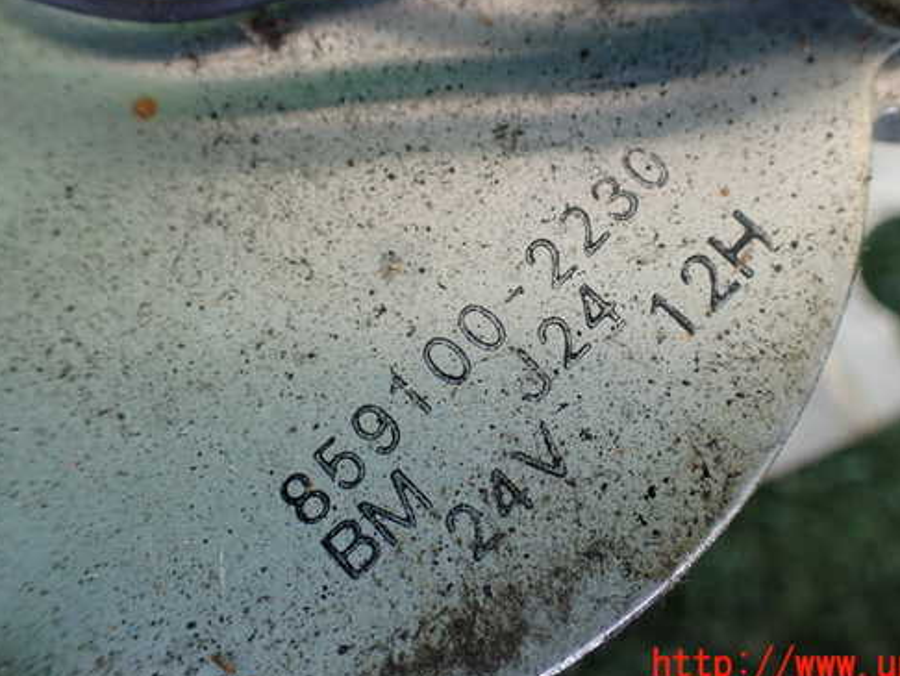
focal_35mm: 37
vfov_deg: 38.5
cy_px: 272
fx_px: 962
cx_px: 515
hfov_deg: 50.0
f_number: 2.3
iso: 160
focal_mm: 5.4
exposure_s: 1/125
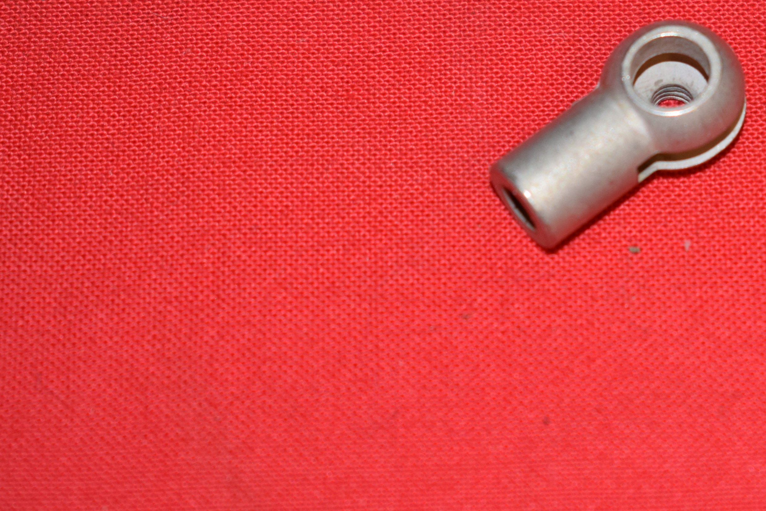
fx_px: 3255
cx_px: 649
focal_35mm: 153
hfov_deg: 13.3
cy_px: 134
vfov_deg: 9.0
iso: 640
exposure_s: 1/100
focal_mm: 55
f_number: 5.6
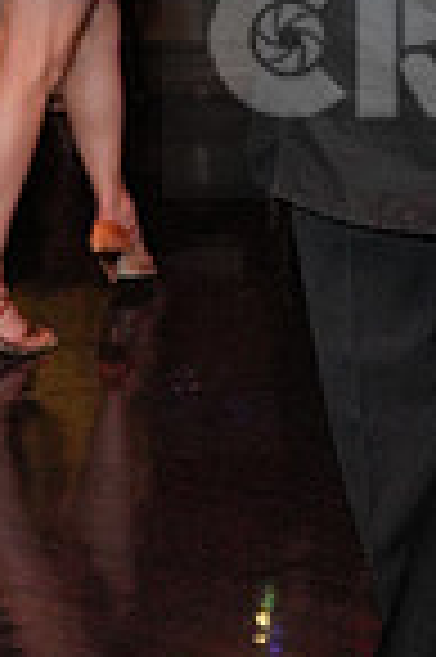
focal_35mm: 135
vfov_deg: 15.0
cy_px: 50
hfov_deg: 9.6
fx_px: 2458
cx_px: 784
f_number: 4
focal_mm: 34
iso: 4000
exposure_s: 1/160
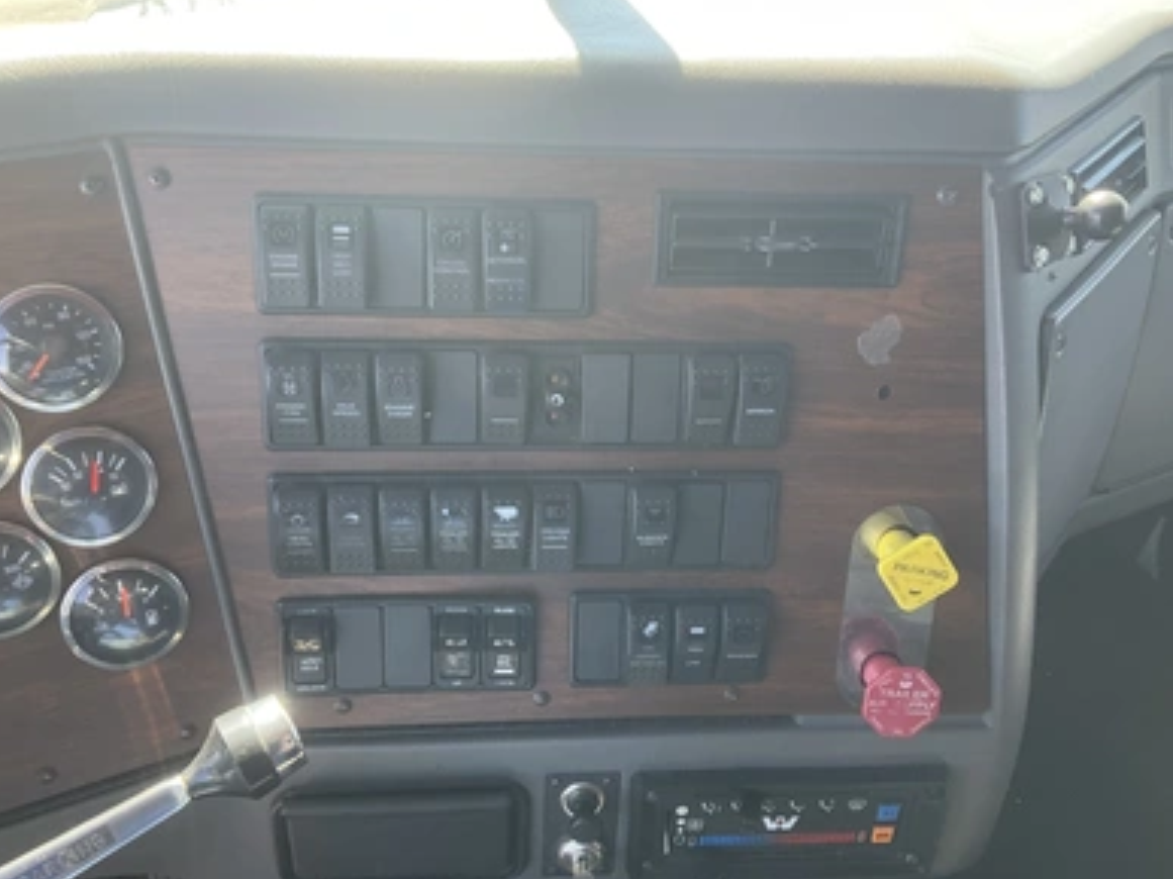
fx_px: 1016
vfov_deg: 46.8
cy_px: 443
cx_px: 582
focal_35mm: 30
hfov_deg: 60.0
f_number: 1.8
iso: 64
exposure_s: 1/122
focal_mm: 3
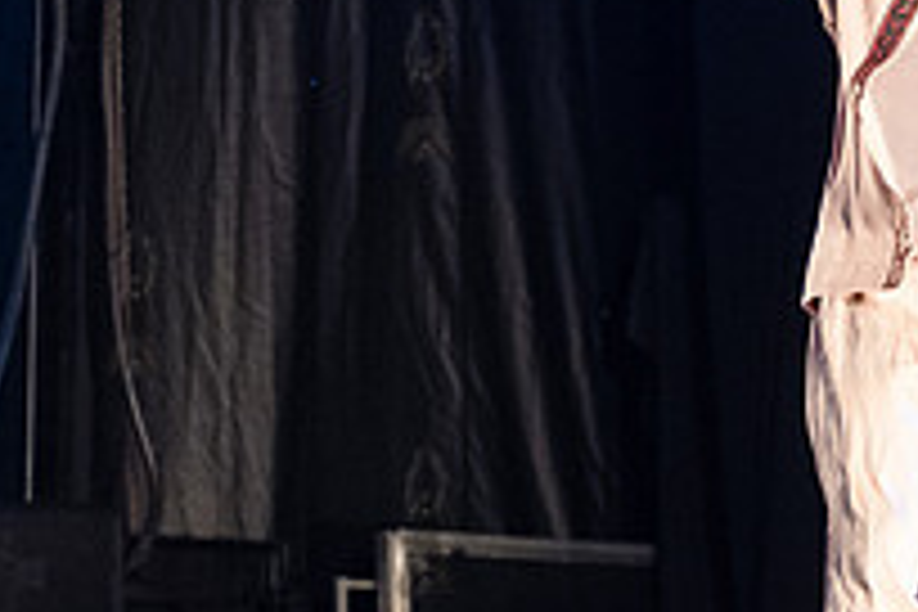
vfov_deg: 8.8
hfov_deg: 12.9
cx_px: 1004
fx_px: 3978
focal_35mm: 156
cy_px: 299
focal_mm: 55
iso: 5000
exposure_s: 1/250
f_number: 2.8
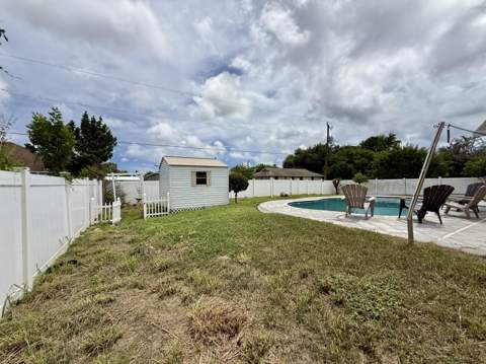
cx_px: 243
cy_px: 182
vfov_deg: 85.6
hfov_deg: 102.1
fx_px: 196
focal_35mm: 14
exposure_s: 1/4762
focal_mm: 2.22
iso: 50
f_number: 2.2
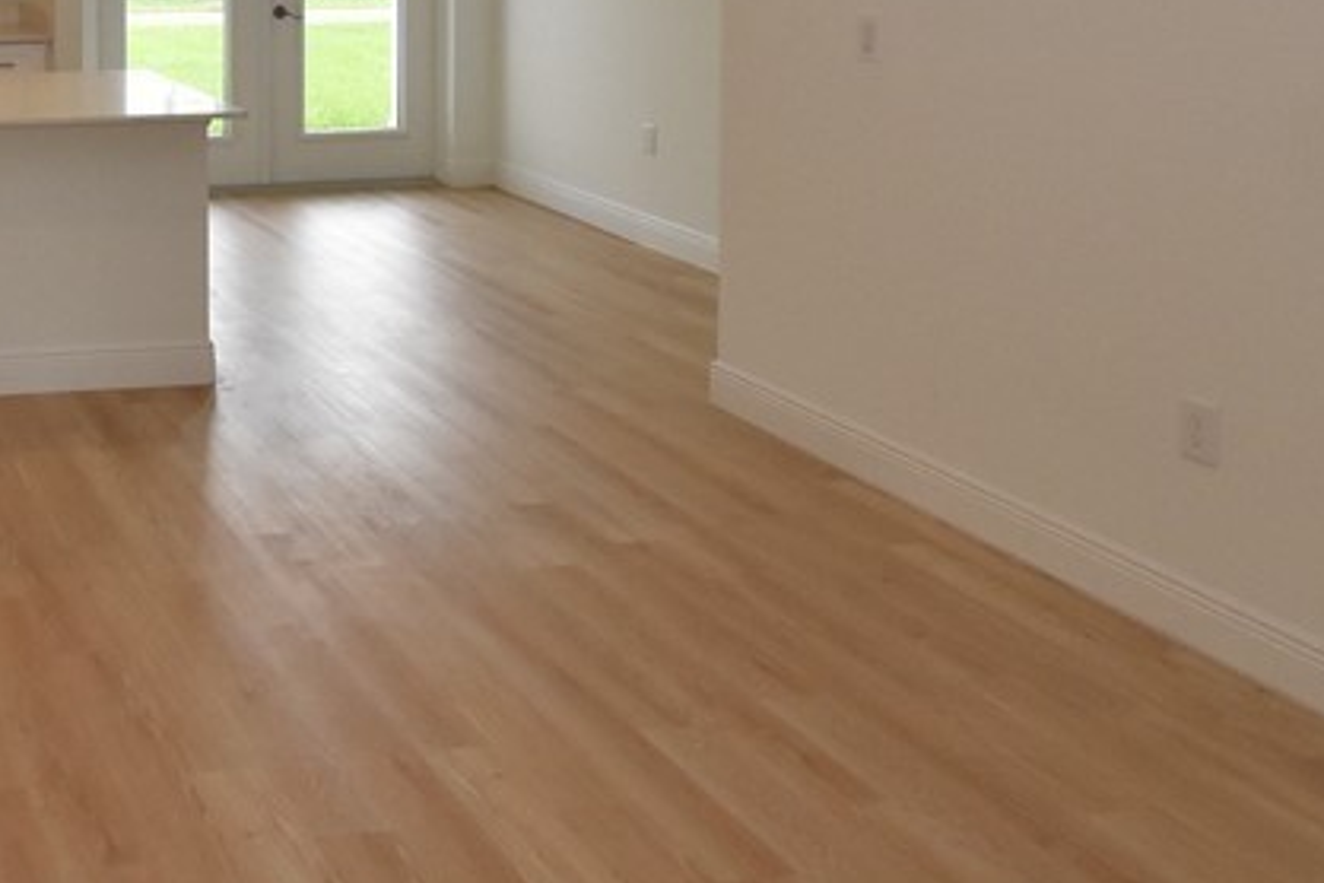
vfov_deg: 30.9
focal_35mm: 39
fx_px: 1434
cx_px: -89
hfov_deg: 41.0
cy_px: -64
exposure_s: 1/160
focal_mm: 10
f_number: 8
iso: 1600
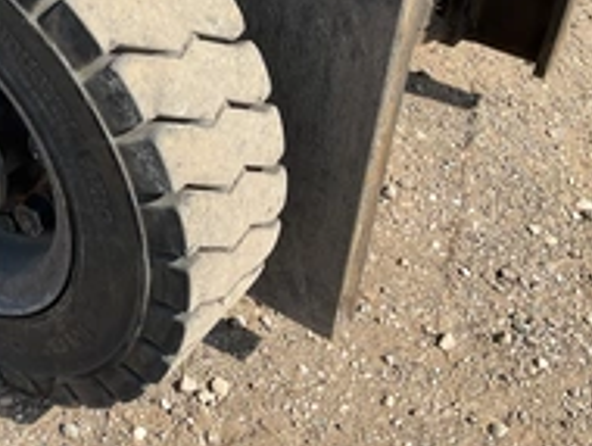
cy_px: 112
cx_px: 53
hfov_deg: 30.2
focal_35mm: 61
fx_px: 1045
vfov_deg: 23.8
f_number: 1.8
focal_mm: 3
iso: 25
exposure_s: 1/792
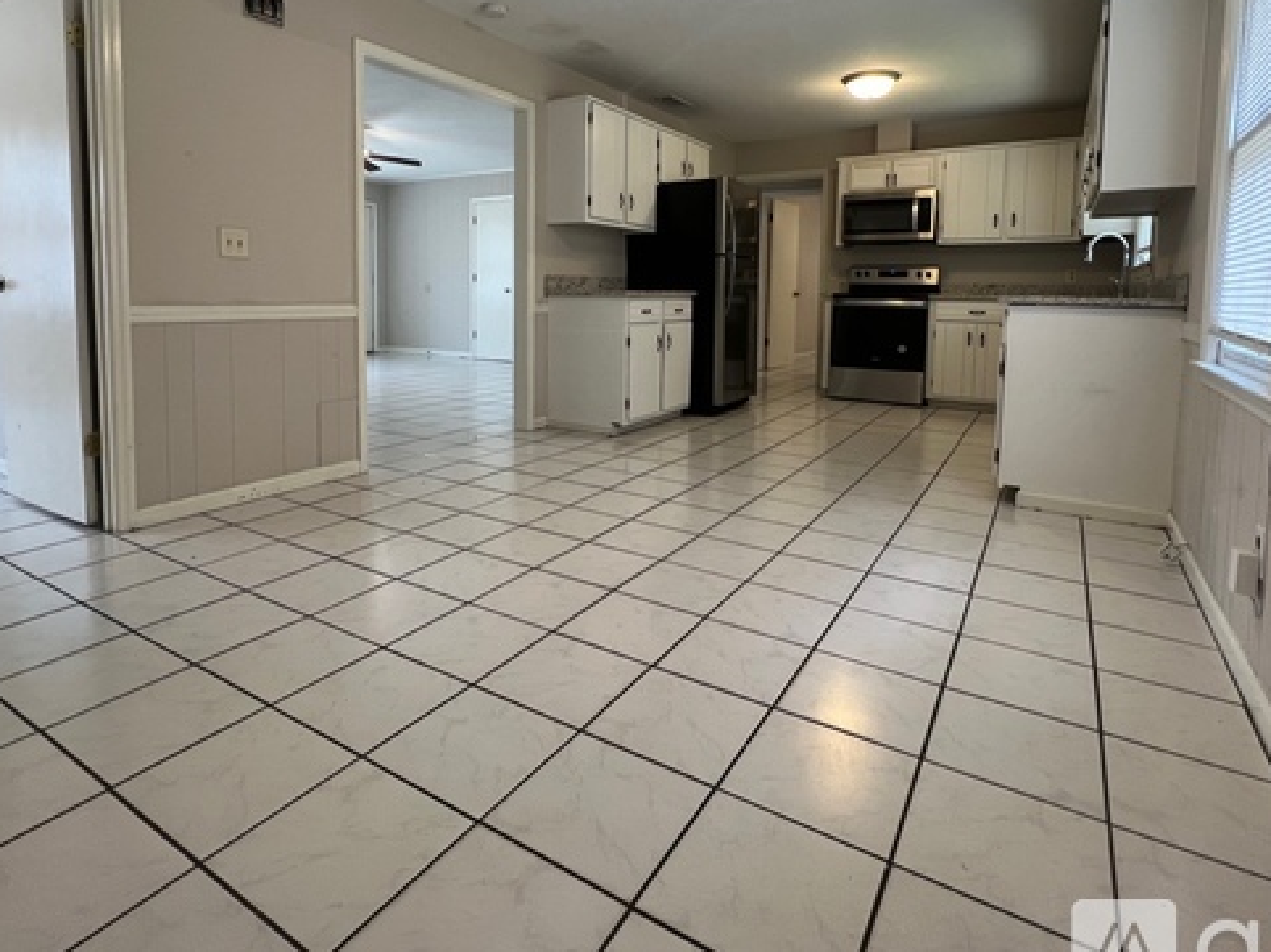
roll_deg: -0.1
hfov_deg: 87.8
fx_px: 661
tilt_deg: -5.5
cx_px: 618
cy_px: 345
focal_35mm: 18
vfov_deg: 70.2
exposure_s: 1/60
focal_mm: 1.57
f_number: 1.8
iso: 125
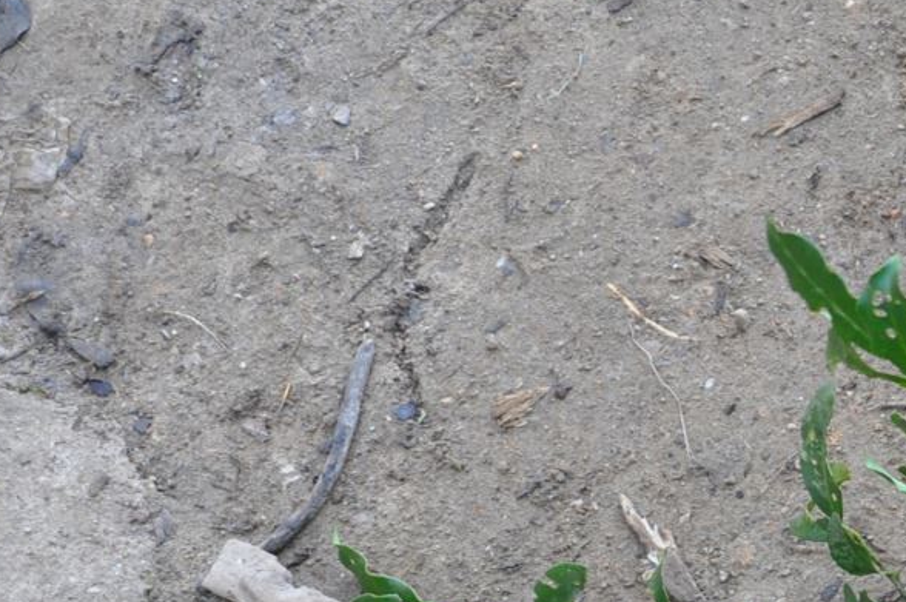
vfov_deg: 10.3
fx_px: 3269
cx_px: 1346
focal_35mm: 130
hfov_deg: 14.7
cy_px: 844
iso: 320
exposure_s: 1/30
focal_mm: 24
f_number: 5.6
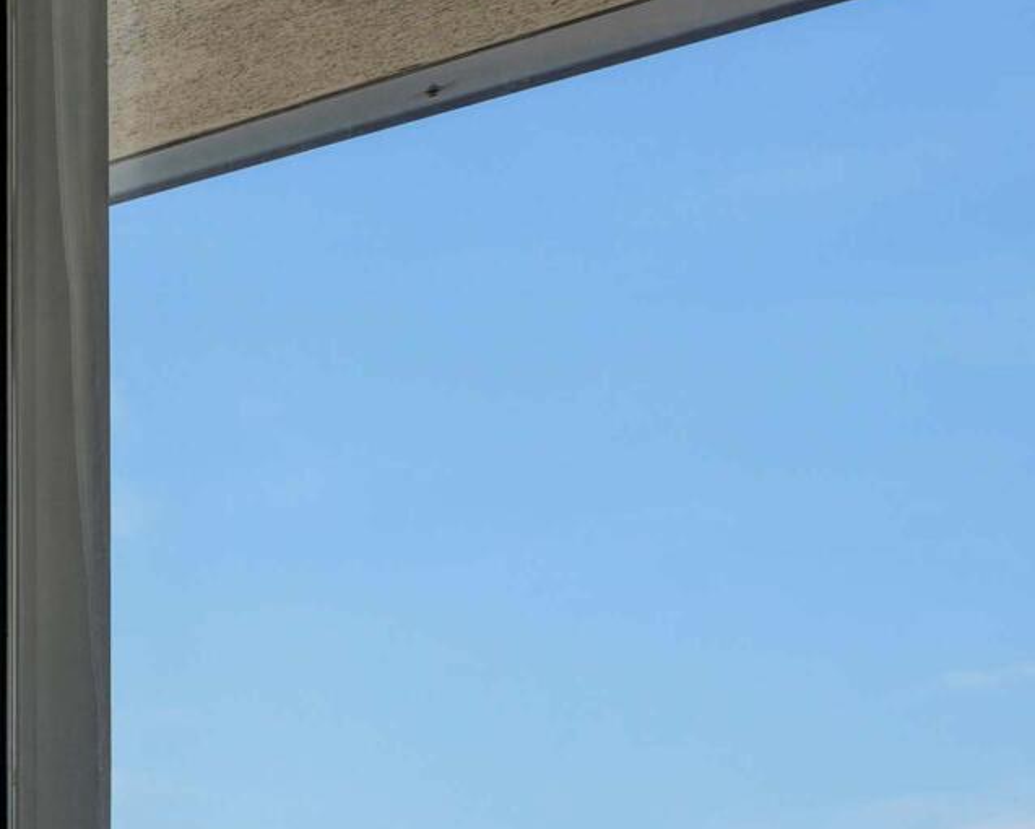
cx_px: -1280
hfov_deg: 16.7
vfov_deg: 26.4
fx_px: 1624
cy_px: 909
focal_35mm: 53
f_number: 5.6
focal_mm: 12
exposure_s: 1/160
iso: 100
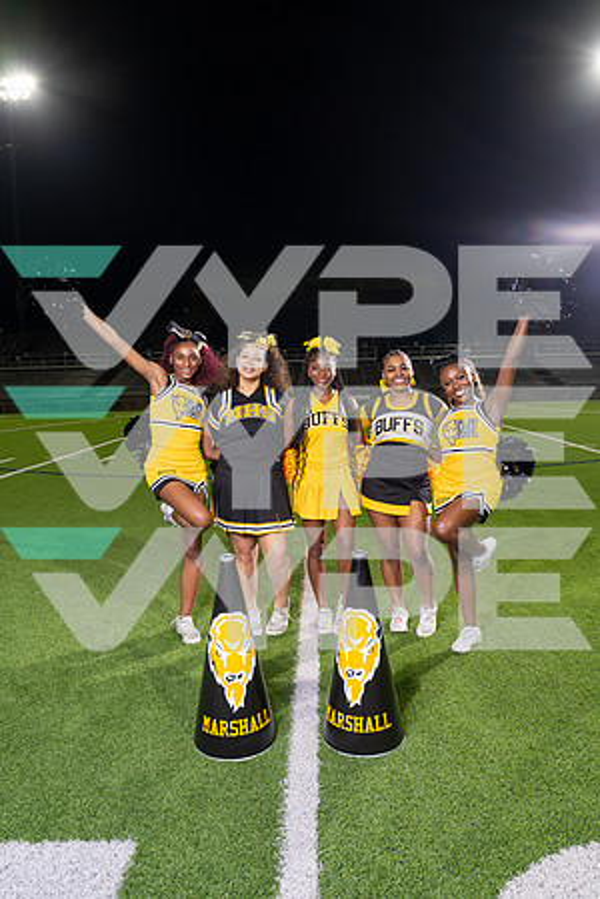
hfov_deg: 47.9
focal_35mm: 27
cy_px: 450
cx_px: 300
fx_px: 675
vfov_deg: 67.4
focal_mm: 27
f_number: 4.5
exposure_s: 1/250
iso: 640
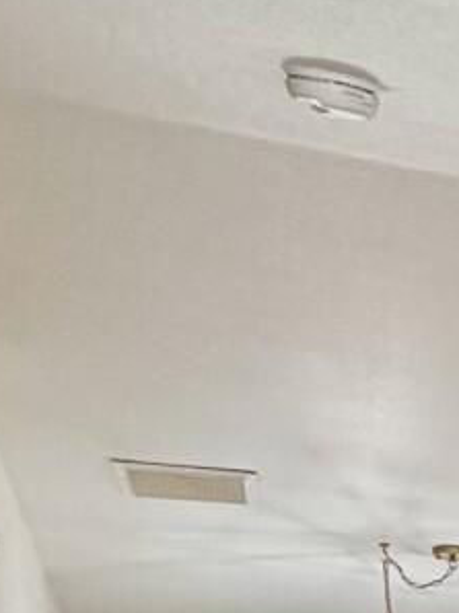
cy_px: 1010
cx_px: 1383
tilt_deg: -7.8
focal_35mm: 94
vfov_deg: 17.8
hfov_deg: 10.7
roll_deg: -1.6
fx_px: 1664
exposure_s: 1/120
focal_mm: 2.22
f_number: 2.2
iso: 100
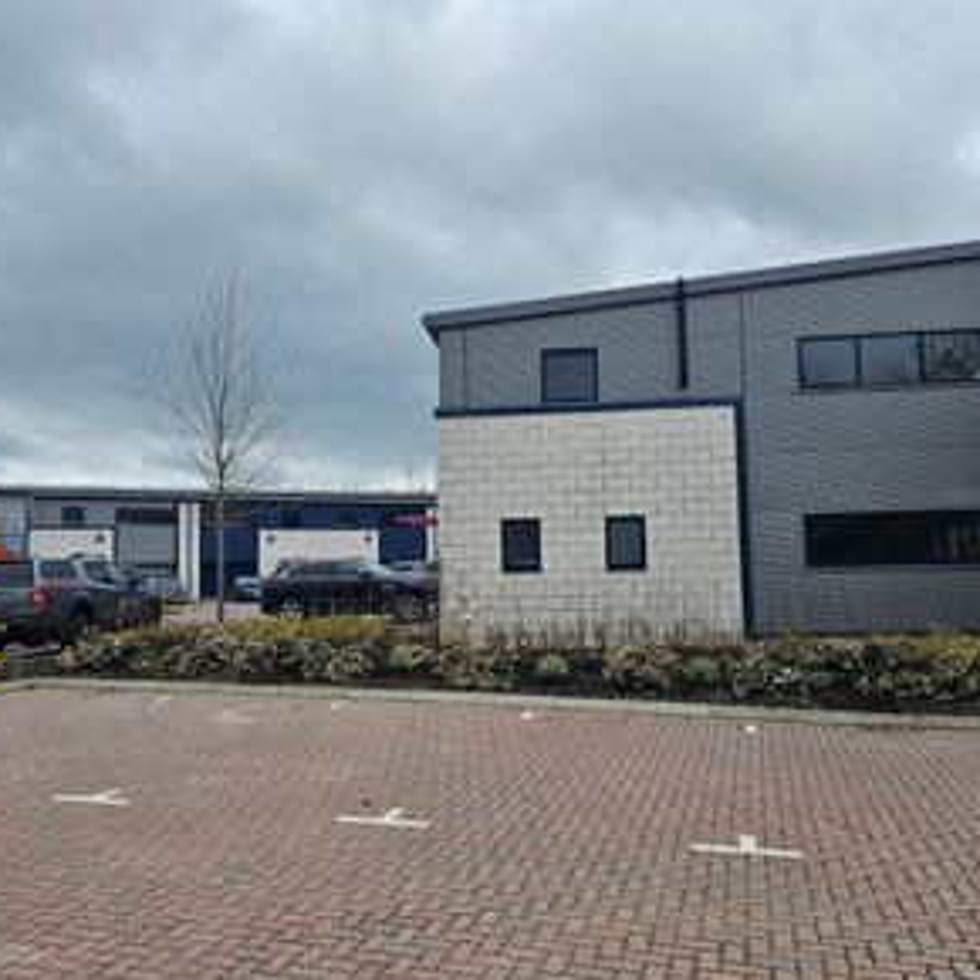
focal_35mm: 28
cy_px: 504
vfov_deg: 57.3
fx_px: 897
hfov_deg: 57.3
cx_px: 520
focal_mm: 6.3
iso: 10
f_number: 1.7
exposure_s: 1/435
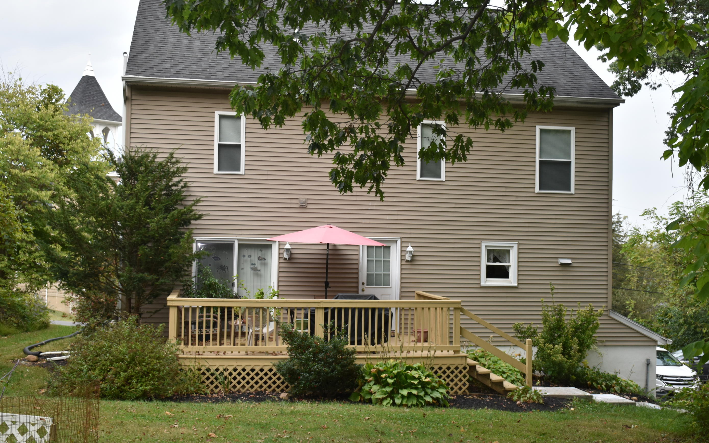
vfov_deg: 28.9
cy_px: 212
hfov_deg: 44.8
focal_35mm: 45
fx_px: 861
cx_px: 358
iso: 220
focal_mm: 27
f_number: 5.6
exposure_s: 1/125
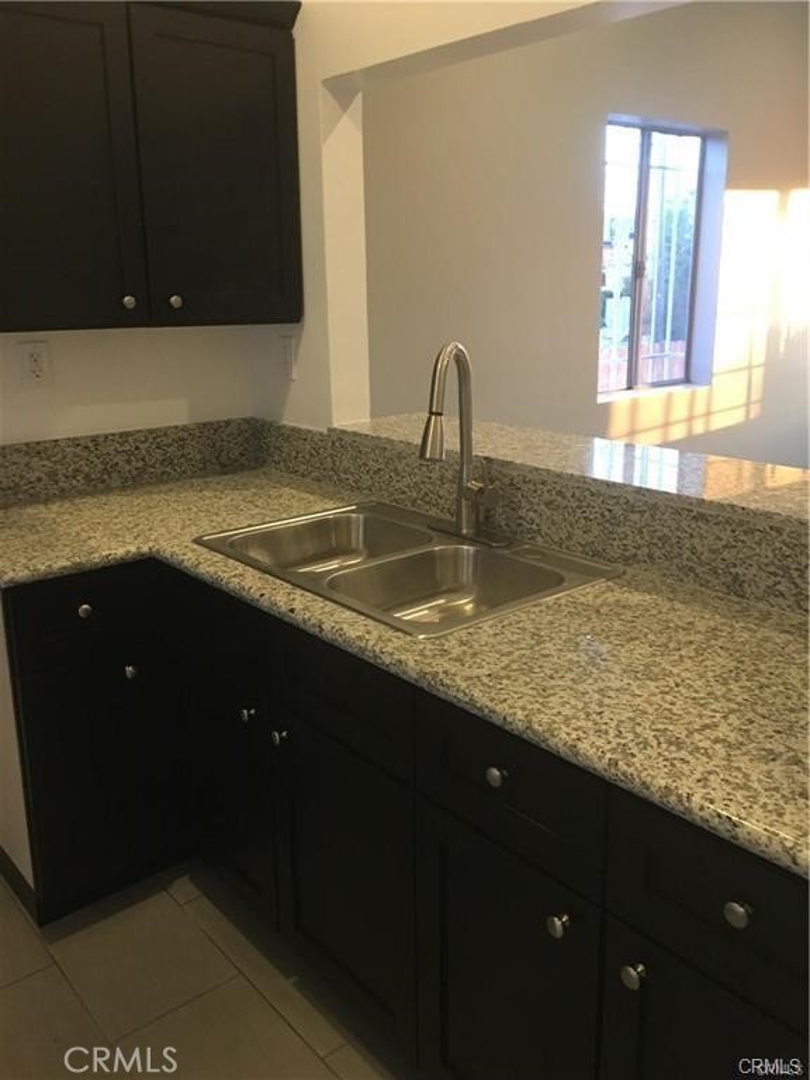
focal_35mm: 29
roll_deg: +0.1
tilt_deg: -13.1
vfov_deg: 61.7
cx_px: 405
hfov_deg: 48.2
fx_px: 905
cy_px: 540
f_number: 2.2
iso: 200
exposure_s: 1/30
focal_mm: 4.15
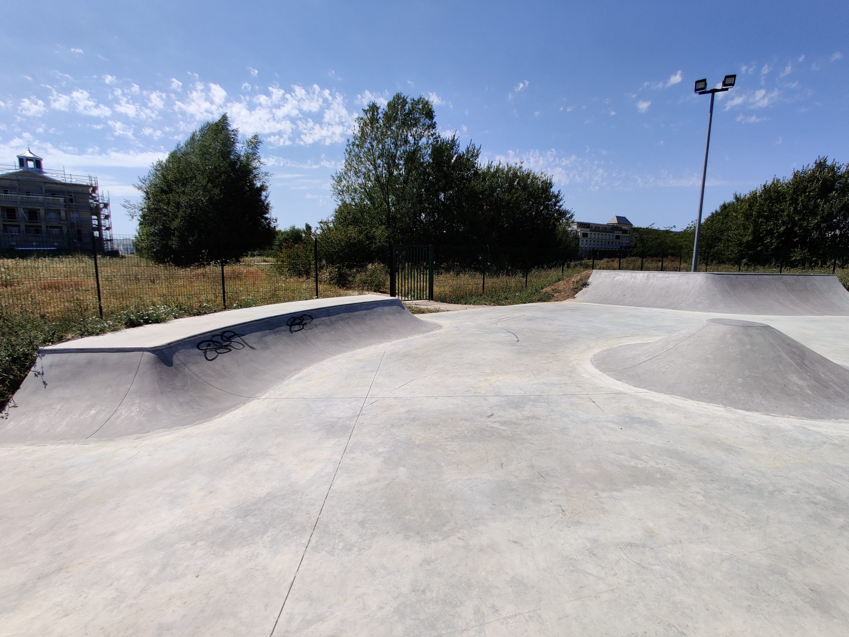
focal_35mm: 13
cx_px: 424
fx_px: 319
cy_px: 318
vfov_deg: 89.9
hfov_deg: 106.2
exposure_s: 1/1660
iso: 125
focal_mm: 2.25
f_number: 2.2
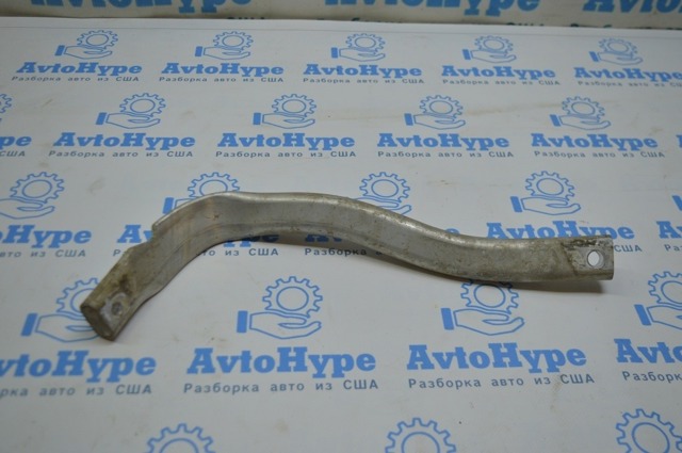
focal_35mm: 36
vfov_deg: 36.8
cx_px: 341
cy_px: 226
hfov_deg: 53.2
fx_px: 681
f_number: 4
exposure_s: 1/200
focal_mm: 24
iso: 400
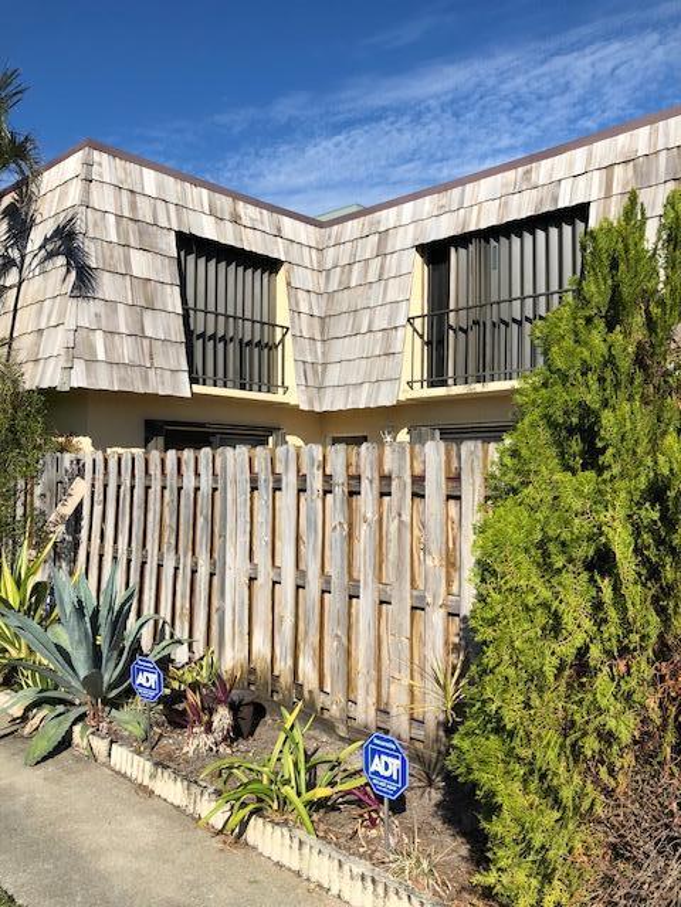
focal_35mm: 28
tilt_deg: +2.7
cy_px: 454
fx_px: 734
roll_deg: -0.5
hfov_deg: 49.7
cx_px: 340
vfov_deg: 63.4
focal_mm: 4
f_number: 1.8
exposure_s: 1/2825
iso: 25
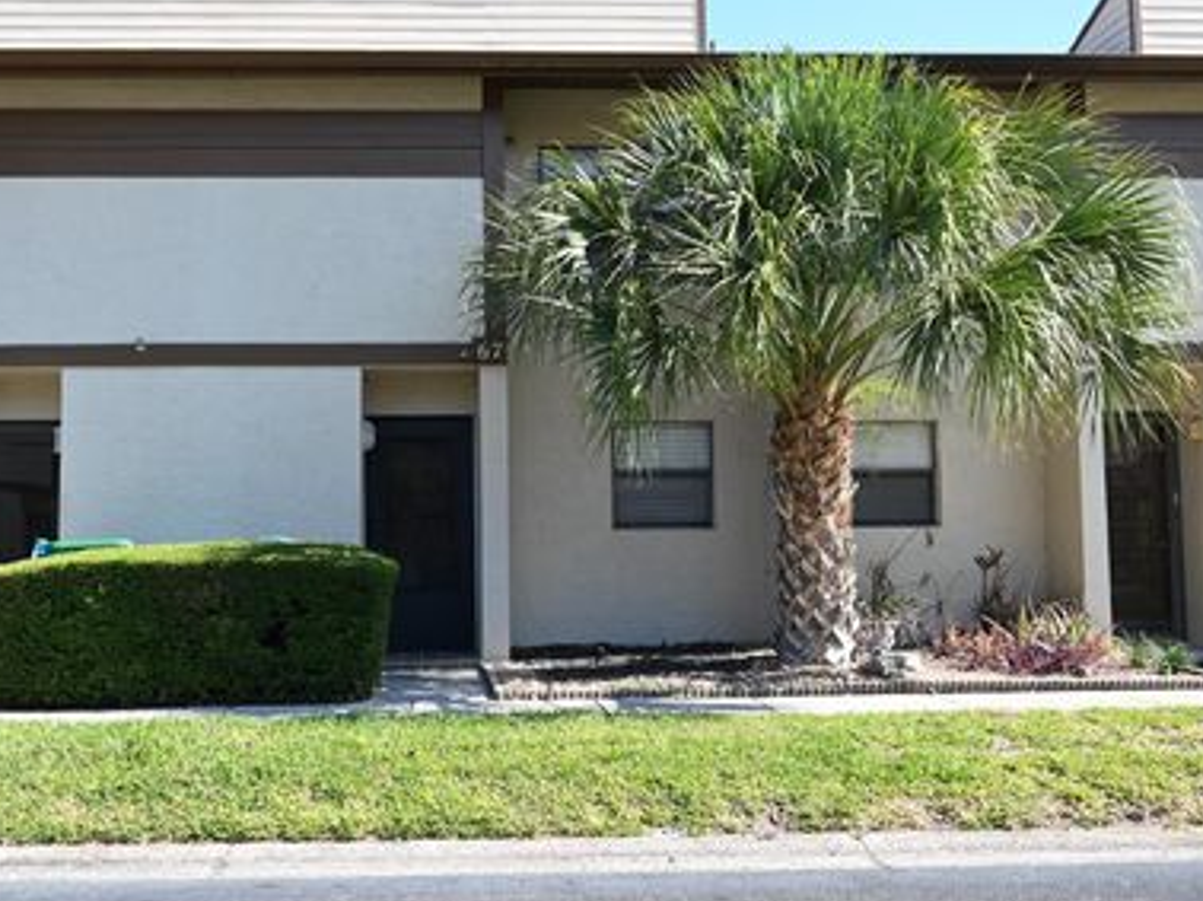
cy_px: 414
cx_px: 490
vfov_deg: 34.3
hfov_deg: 44.6
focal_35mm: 42
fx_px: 1459
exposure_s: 1/250
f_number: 5.6
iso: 110
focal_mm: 22
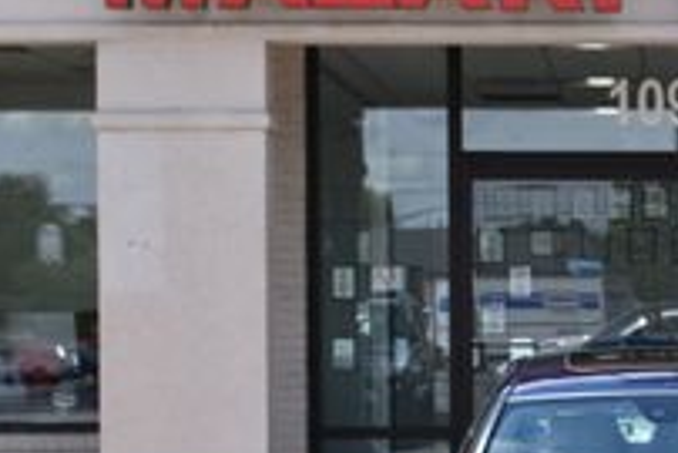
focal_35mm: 133
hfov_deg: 14.9
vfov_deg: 10.3
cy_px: 406
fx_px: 2507
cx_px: 826
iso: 200
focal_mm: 28
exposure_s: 1/500
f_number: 8
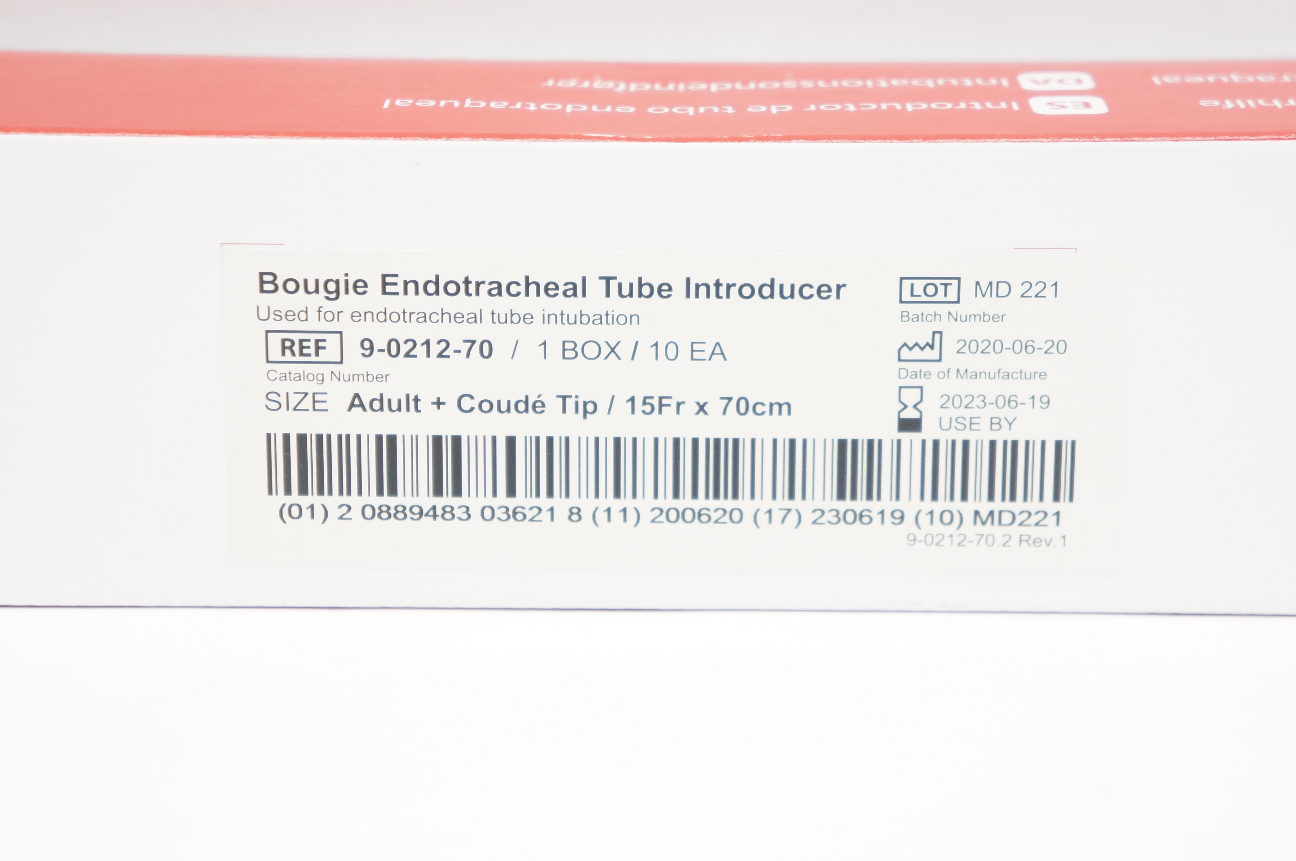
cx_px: 648
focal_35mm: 82
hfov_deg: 24.6
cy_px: 430
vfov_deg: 16.5
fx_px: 2967
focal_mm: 55
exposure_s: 1/100
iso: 800
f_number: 5.6
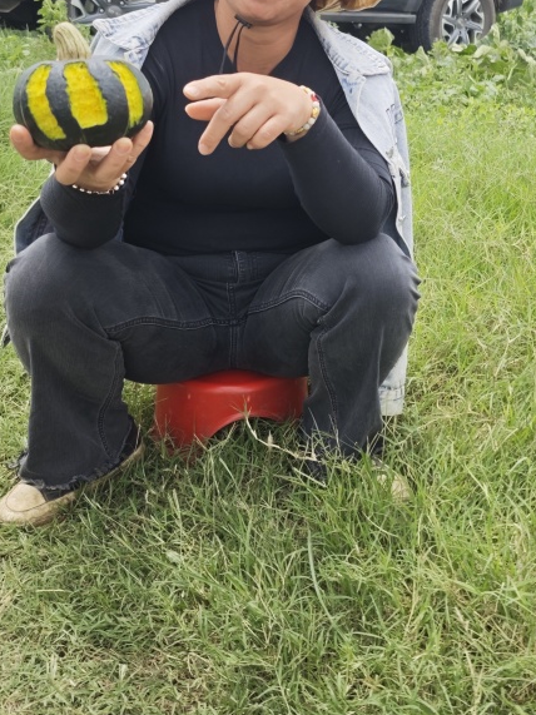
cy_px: 227
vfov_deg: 43.1
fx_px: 888
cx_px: 417
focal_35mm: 43
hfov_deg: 32.8
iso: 50
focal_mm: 6.68
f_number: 1.44
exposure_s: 1/2087
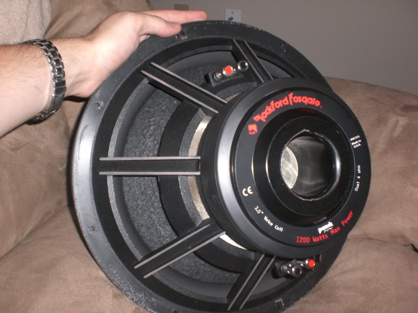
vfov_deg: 37.7
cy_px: 156
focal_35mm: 38
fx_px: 459
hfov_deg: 49.0
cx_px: 209
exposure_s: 1/60
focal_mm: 6.3
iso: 200
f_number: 3.1
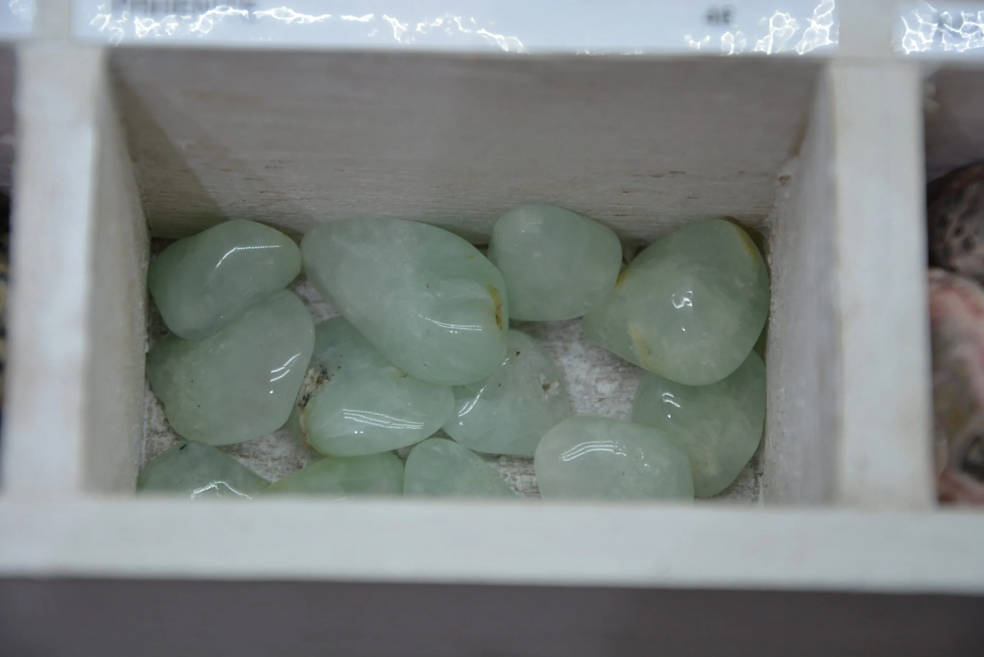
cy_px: 328
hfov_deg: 16.1
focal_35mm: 128
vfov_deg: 10.8
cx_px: 492
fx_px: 3486
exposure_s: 1/80
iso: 400
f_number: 5.6
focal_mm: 85
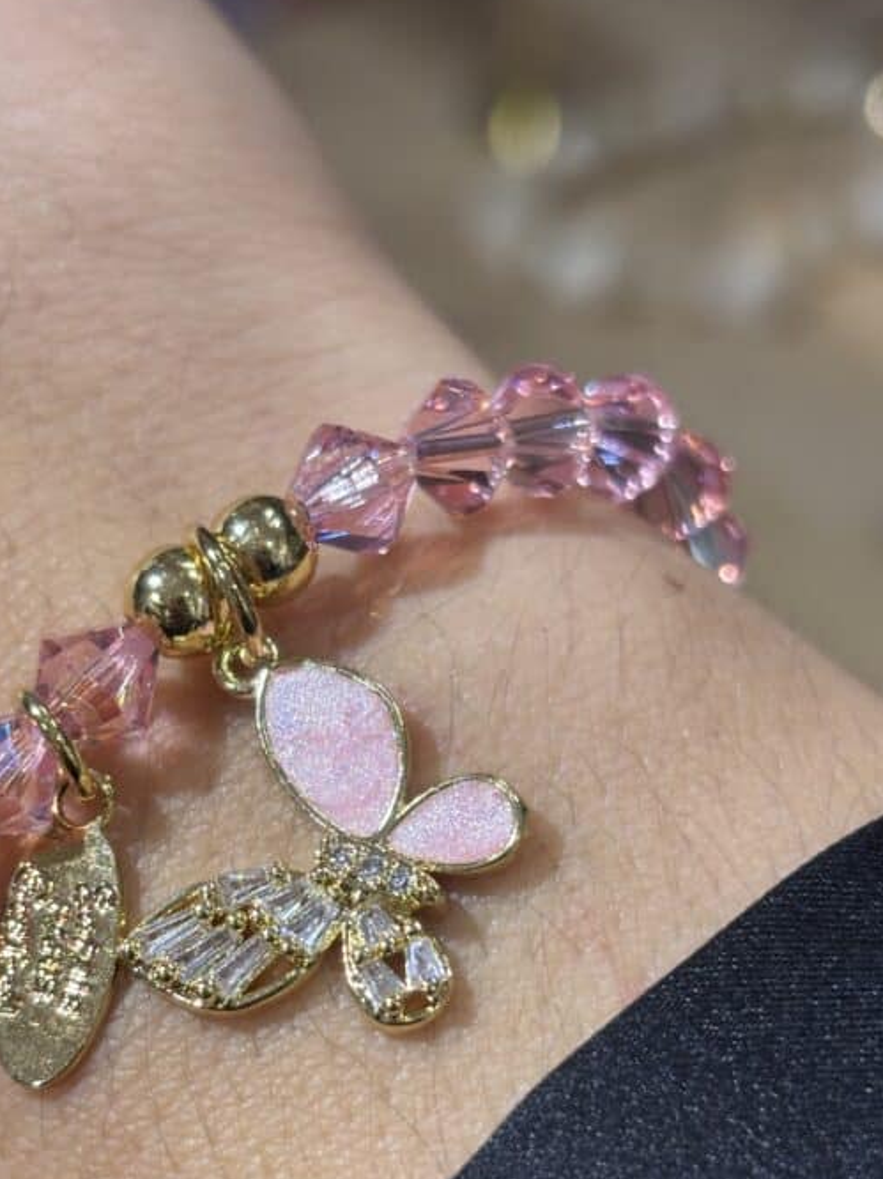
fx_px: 2723
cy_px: 853
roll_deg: -1.8
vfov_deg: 24.2
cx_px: 350
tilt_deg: -41.1
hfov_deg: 18.4
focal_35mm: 80
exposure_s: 1/100
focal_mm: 5.96
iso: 40
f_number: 1.6
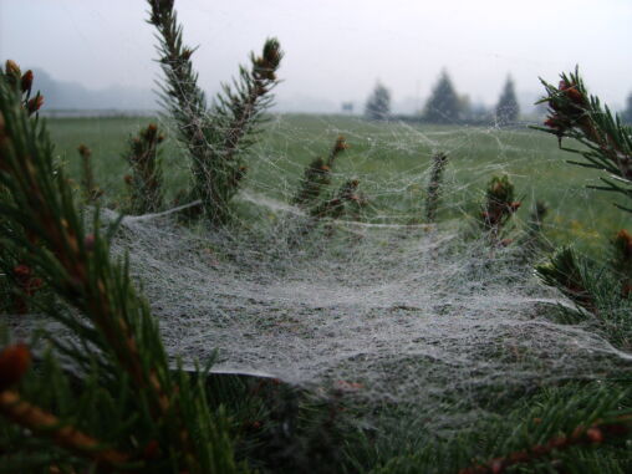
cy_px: 237
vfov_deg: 40.7
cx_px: 316
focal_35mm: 35
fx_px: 639
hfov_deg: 52.6
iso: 50
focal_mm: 5.8
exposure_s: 1/500
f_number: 2.8
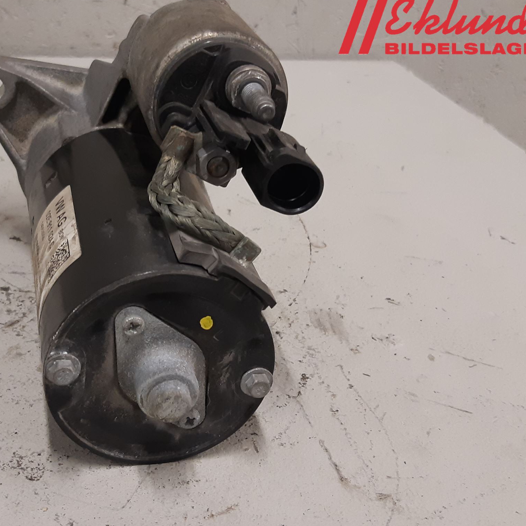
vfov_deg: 52.5
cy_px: 262
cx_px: 196
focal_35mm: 31
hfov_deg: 52.0
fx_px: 533
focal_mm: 3.93
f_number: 1.7
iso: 125
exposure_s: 1/50
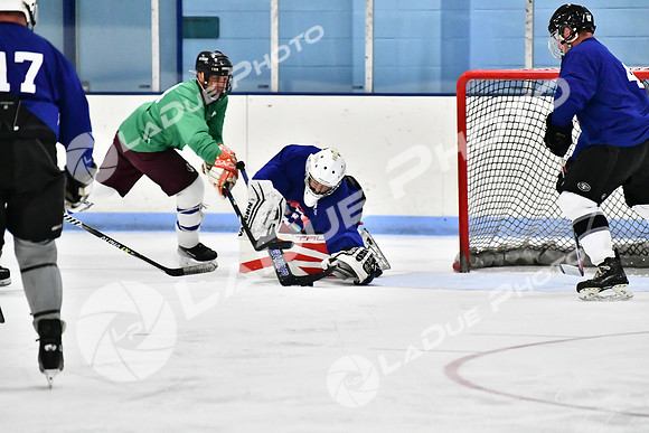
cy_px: 216
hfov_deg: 7.2
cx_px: 324
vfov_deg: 4.8
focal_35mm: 285
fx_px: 5139
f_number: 2.8
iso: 8000
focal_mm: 190
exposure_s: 1/1600
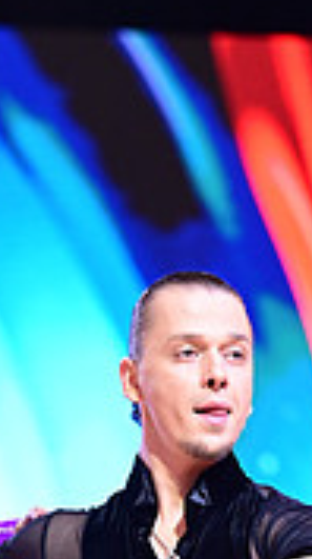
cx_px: -69
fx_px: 5229
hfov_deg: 3.4
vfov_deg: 6.0
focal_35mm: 354
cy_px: 872
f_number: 2.8
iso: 2000
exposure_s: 1/400
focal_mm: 103
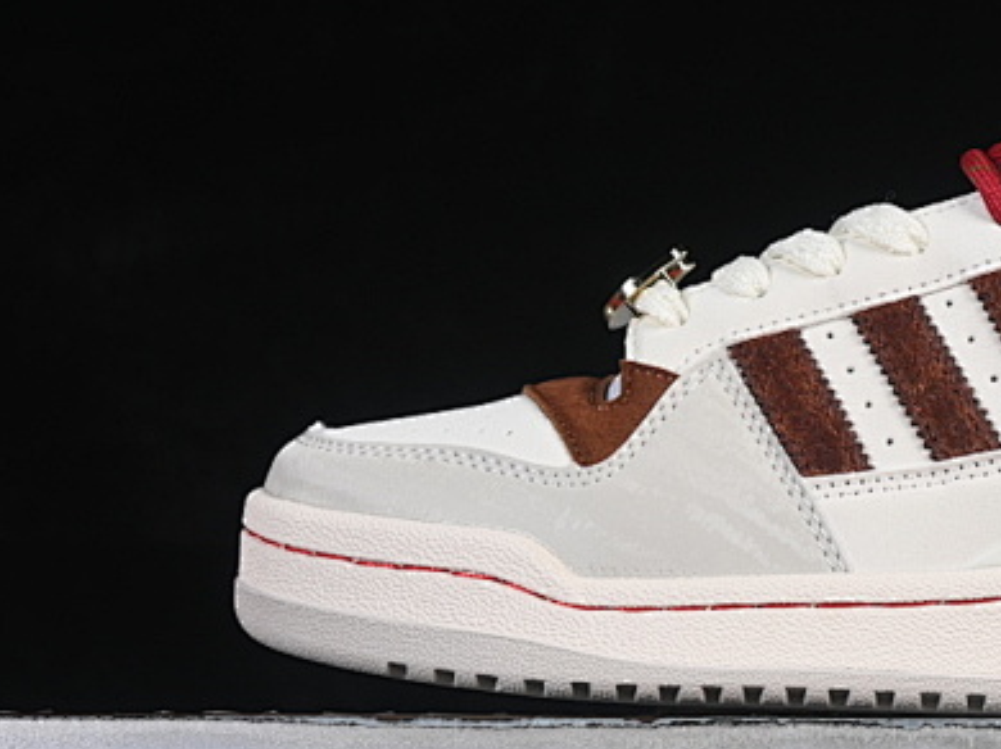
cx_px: 975
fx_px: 4277
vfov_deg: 10.0
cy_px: 291
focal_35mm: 148
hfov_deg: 13.2
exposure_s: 1/80
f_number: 8
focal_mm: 50
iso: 160
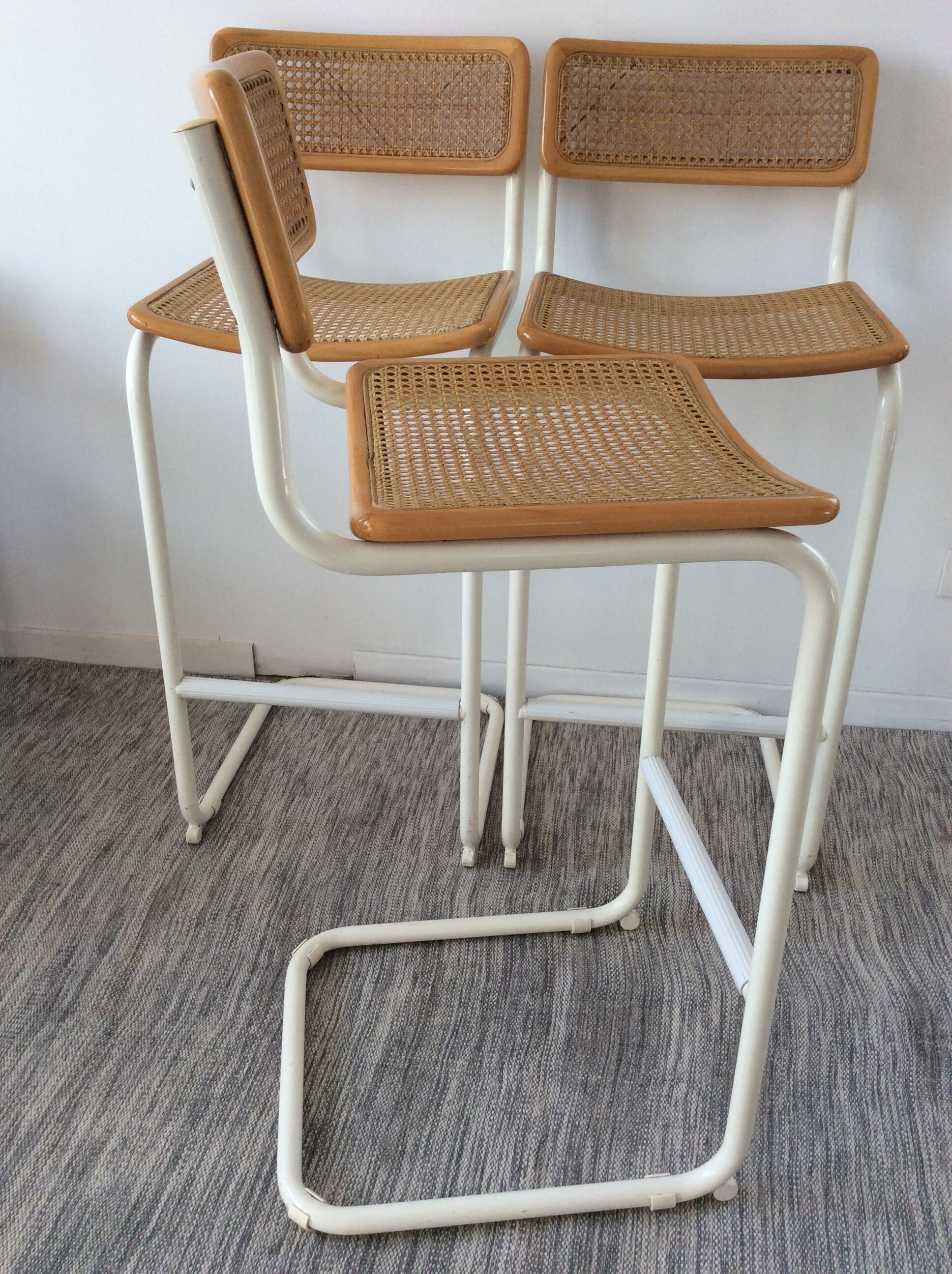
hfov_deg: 44.1
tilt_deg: -27.6
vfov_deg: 56.9
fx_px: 1177
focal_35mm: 32
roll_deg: +0.1
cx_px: 476
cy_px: 637
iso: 40
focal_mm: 3.3
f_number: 2.4
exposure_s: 1/100
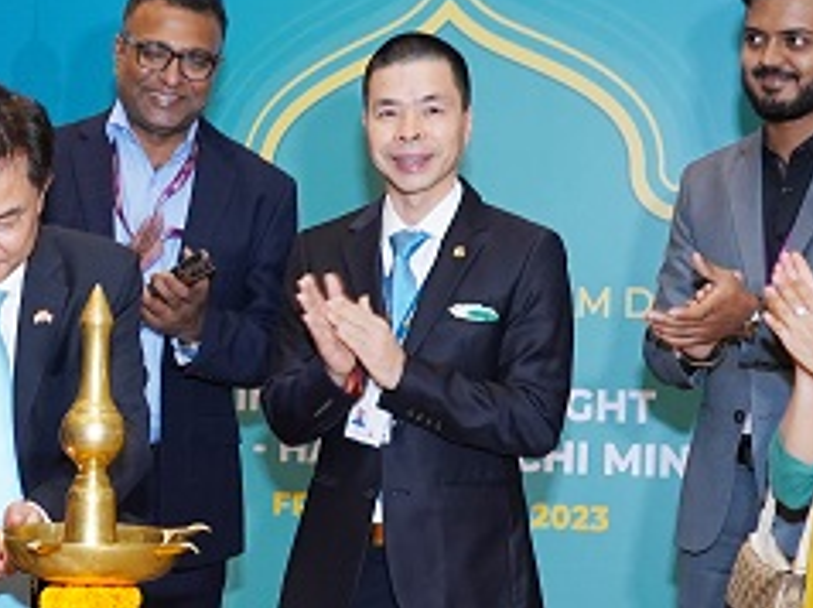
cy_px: 495
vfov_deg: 15.1
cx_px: 20
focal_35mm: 97
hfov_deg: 19.7
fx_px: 2276
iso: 1250
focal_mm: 24
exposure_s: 1/50
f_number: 4
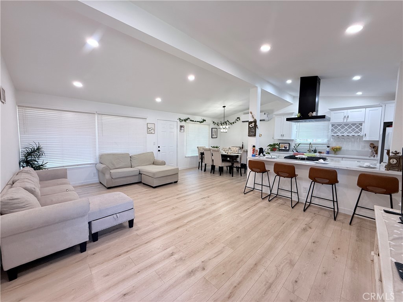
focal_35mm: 14
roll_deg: -0.5
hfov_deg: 102.1
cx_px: 202
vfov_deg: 85.7
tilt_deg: -4.4
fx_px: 163
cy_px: 151
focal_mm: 2.22
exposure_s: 1/120
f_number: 2.2
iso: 200
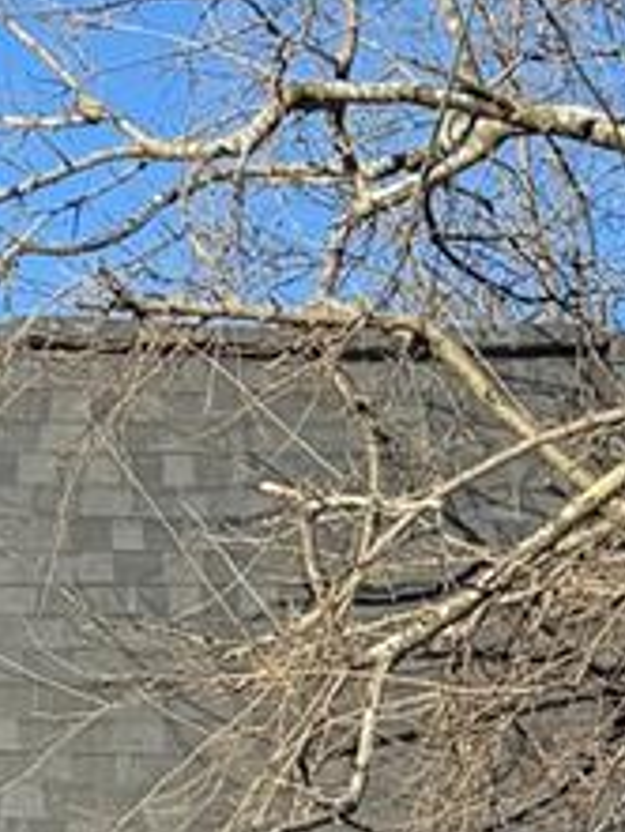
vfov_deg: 10.4
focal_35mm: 167
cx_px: 474
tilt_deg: -3.5
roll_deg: -0.4
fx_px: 4016
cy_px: 1943
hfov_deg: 8.9
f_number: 1.78
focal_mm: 6.76
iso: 80
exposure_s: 1/2506
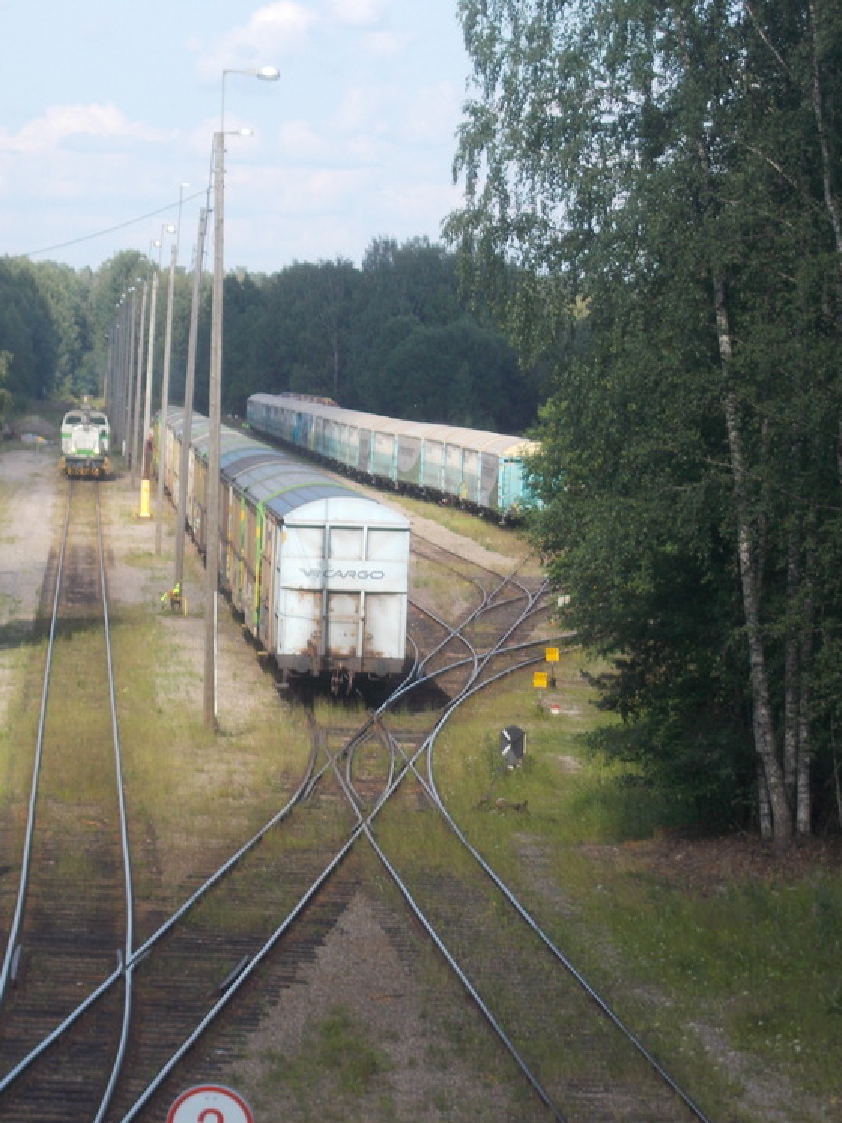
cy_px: 562
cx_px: 141
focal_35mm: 174
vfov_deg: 11.4
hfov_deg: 8.5
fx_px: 5645
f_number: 6.5
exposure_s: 1/125
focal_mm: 23
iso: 80
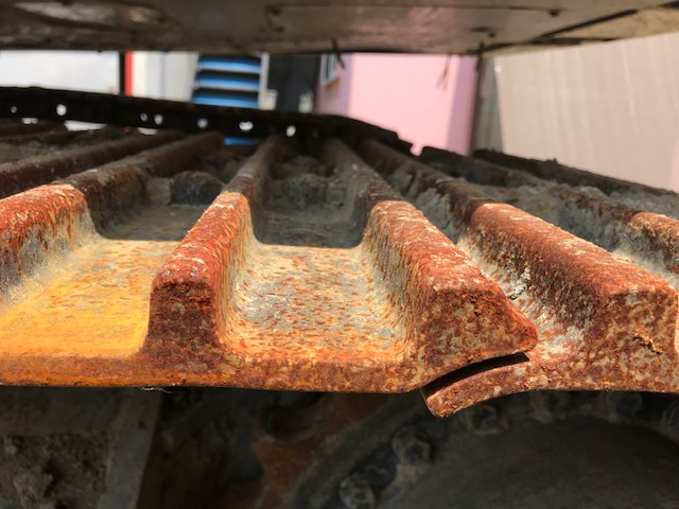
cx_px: 340
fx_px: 549
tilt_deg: -13.5
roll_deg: -3.3
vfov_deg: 49.7
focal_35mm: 28
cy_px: 254
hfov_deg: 63.4
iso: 20
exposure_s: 1/921
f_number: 1.8
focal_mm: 3.99
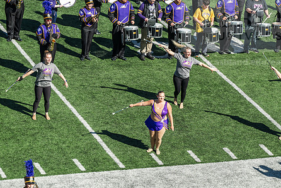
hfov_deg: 9.9
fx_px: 1625
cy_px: 75
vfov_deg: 6.6
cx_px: 162
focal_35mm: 208
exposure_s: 1/800
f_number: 4
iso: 100
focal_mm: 160
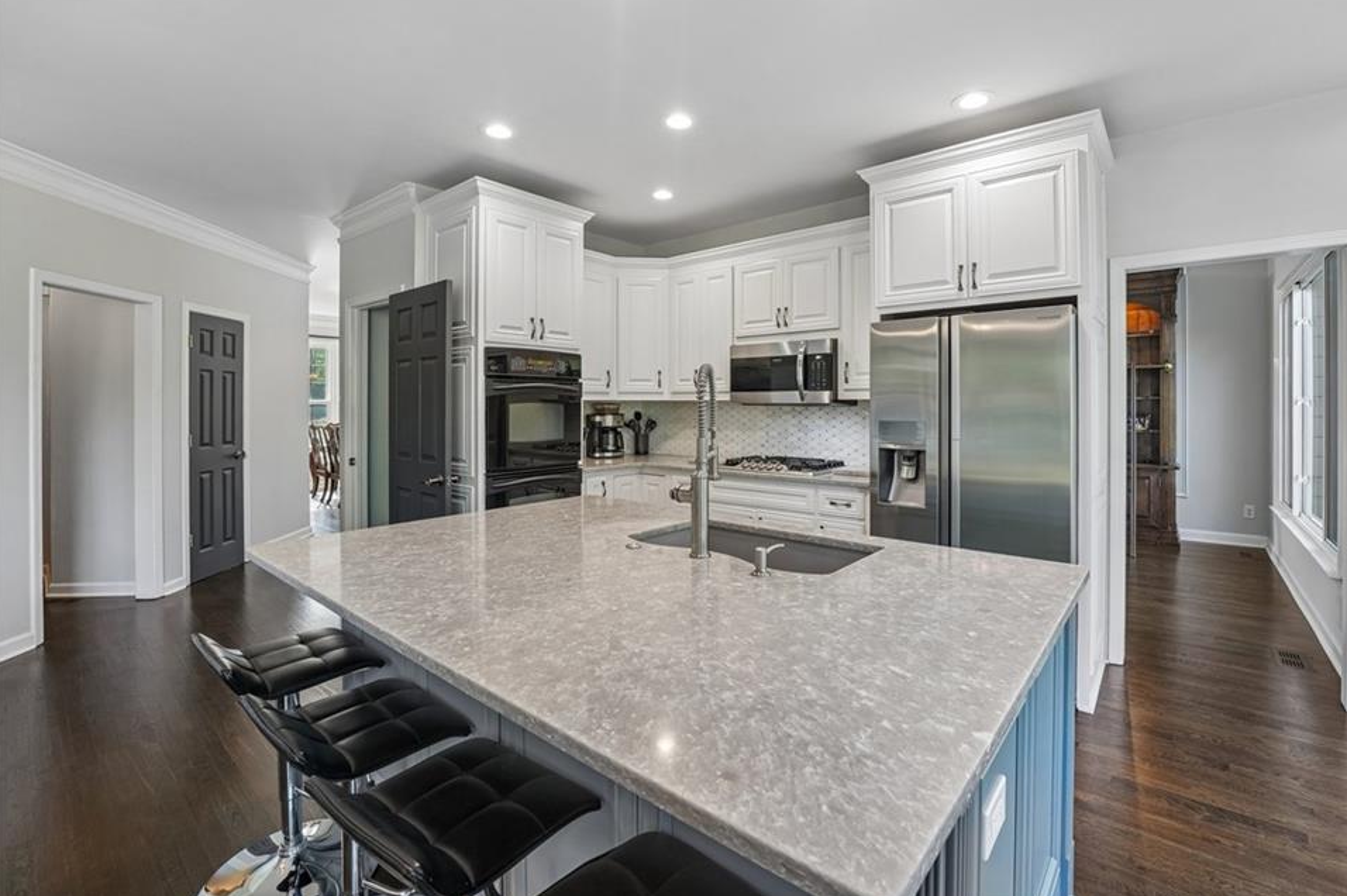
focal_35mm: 15
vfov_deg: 77.2
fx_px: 561
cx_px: 716
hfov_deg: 100.3
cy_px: 425
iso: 320
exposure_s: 1/13
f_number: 8
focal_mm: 14
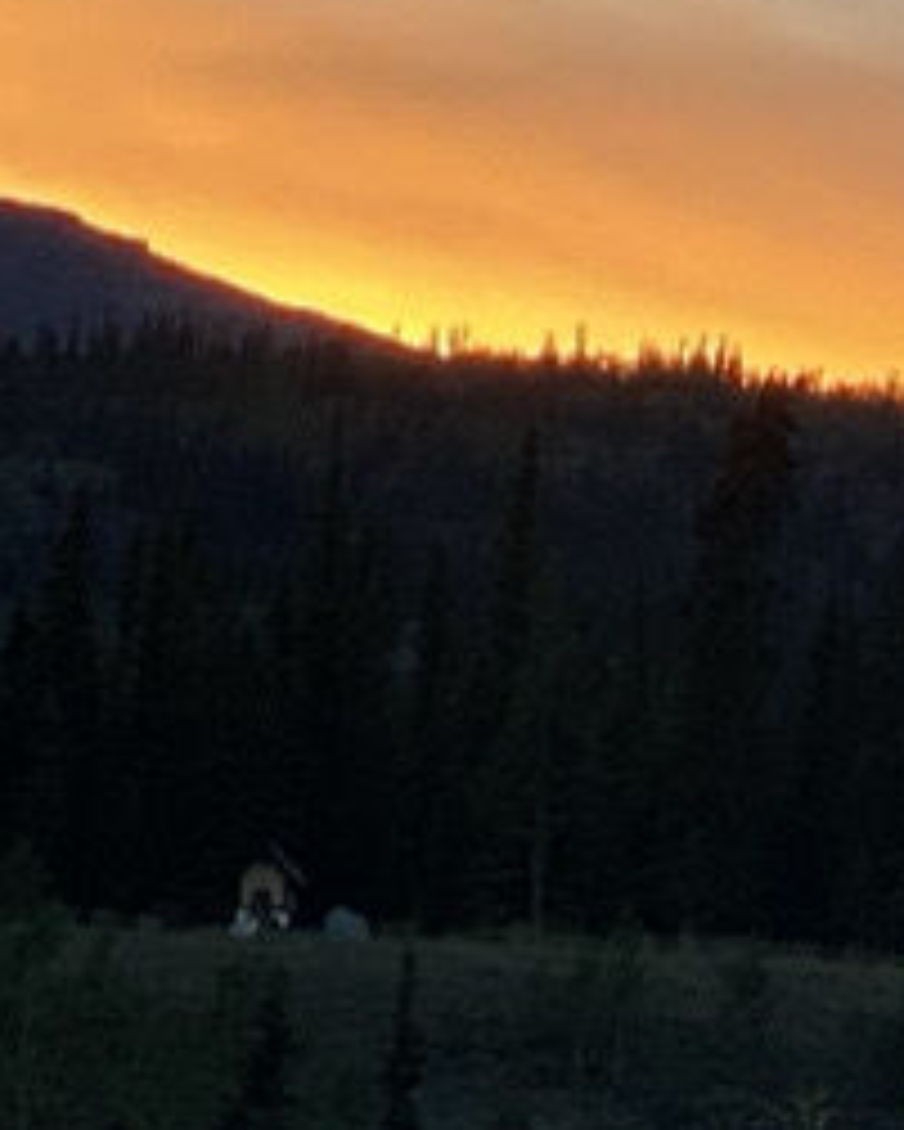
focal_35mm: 405
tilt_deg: +13.6
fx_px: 13536
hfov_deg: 3.8
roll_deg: -2.8
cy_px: -1193
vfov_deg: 4.7
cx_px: 1866
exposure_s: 1/122
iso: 25
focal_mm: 6
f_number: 2
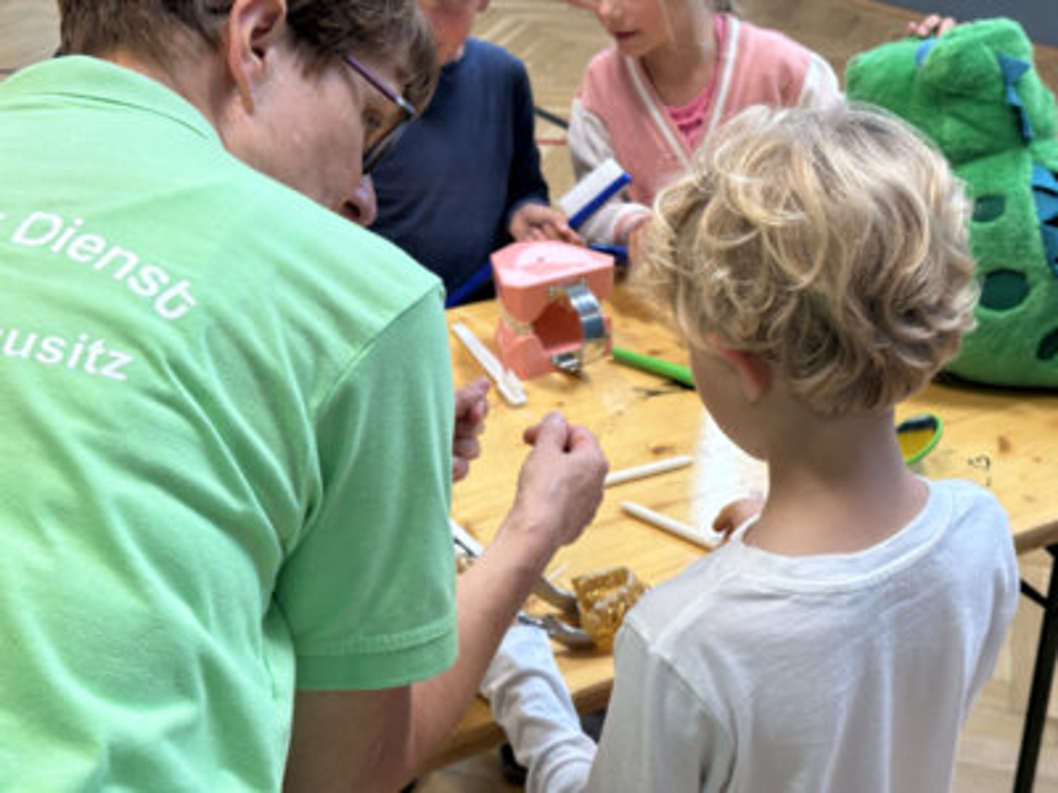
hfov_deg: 39.7
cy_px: 396
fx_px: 1467
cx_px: 529
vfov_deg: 30.3
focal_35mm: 48
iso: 100
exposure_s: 1/100
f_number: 1.8
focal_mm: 6.9
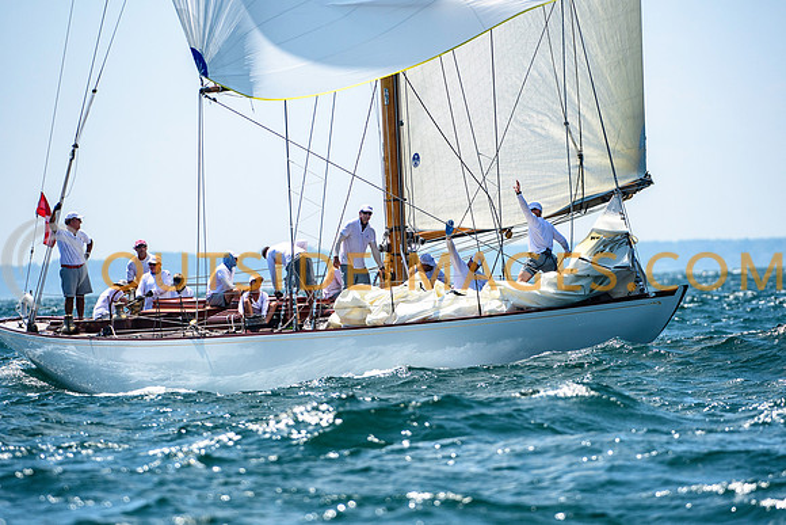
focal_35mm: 420
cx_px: 393
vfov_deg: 3.3
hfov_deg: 4.9
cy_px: 262
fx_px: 9172
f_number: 4.5
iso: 400
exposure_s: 1/4000
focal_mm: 280
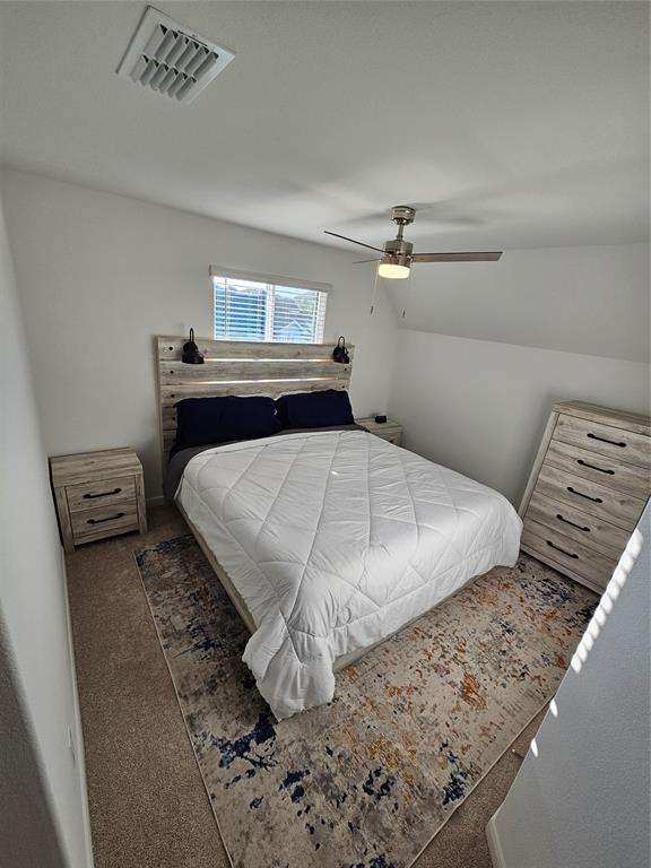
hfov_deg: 89.9
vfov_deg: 106.2
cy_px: 434
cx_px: 326
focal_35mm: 13
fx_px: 326
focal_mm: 2.2
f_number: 2.2
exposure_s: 1/120
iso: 64
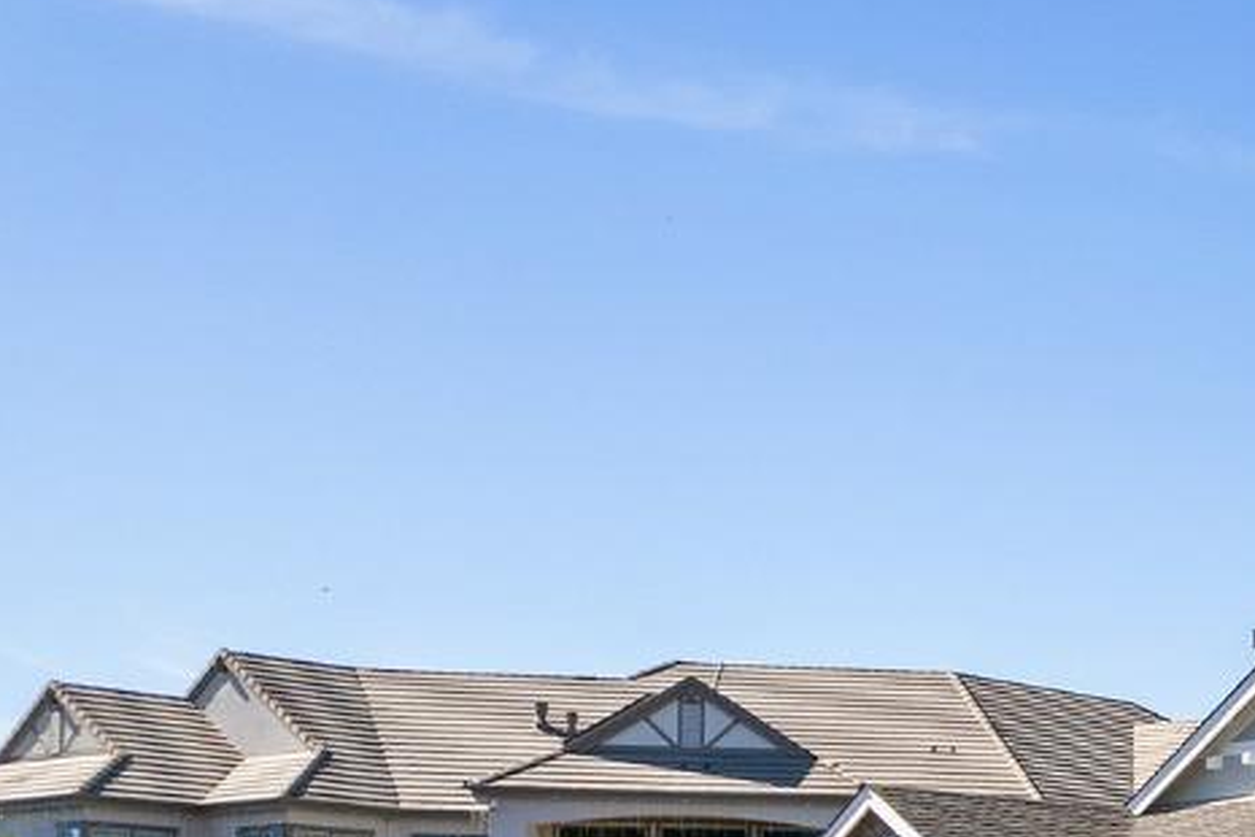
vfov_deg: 18.1
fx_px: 2475
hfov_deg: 22.1
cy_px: 1046
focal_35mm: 71
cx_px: 2013
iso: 110
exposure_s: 1/1000
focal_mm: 8.38
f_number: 2.8
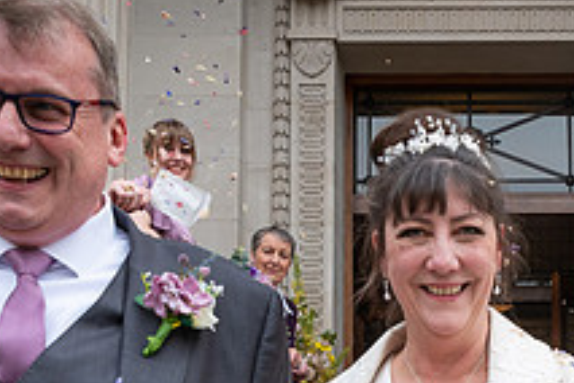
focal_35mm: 74
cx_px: 526
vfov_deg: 17.4
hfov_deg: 26.4
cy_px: 479
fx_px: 1180
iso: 500
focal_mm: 24
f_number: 8
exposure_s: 1/400
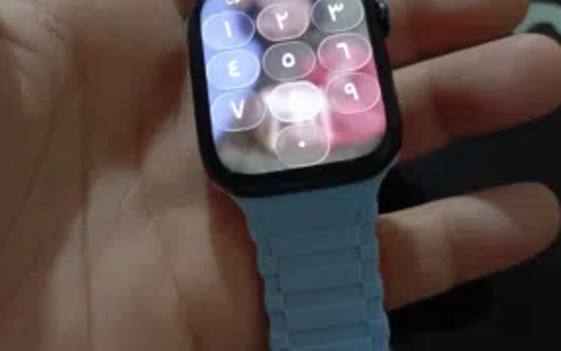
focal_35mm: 37
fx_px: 566
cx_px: 292
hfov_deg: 52.7
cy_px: 100
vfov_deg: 33.9
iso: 1585
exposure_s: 1/33.3
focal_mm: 4.76
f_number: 1.69
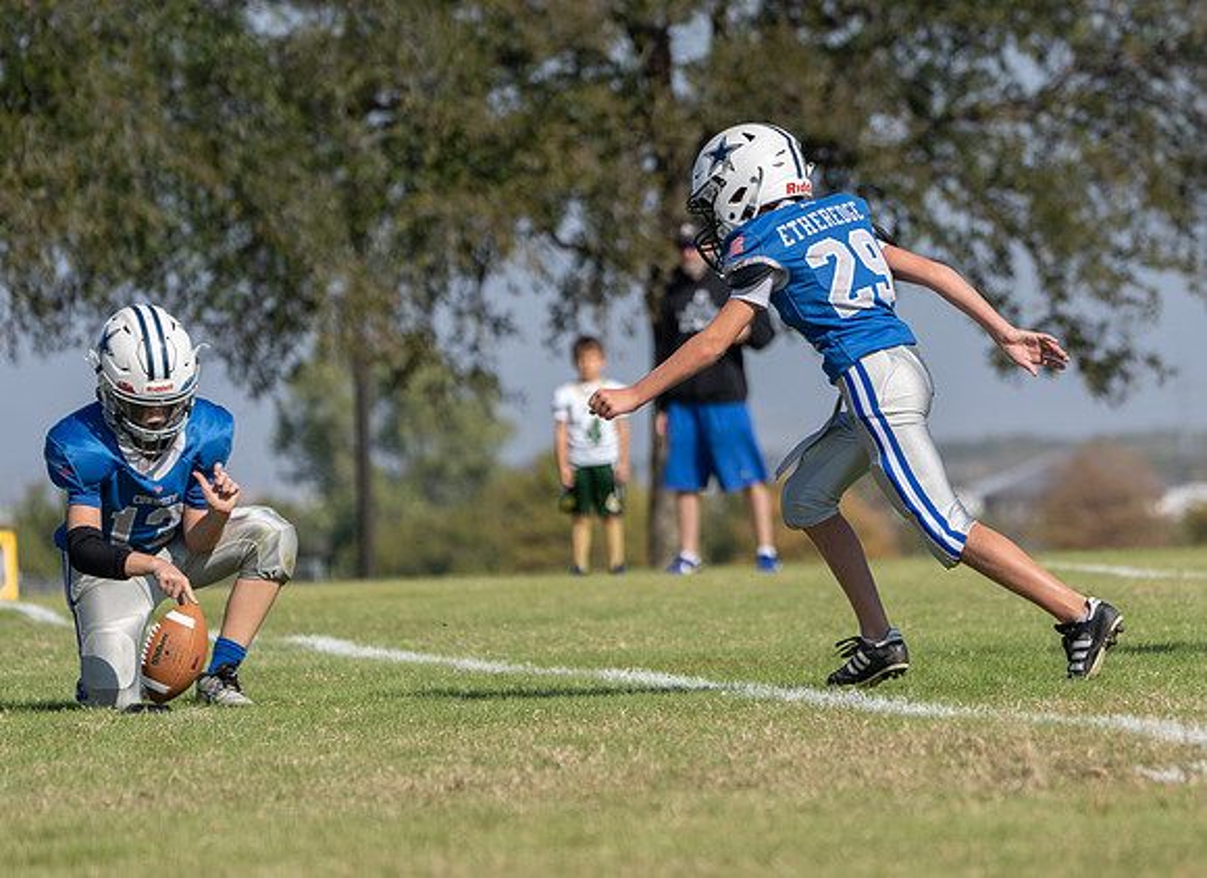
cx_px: 815
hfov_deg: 6.6
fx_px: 10457
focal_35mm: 303
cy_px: 335
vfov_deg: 4.8
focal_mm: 224
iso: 200
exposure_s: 1/1250
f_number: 5.6
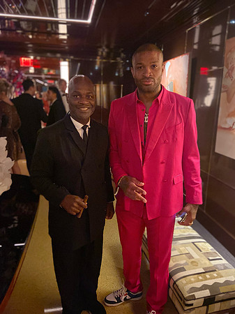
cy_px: 157
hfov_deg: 53.0
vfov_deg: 67.3
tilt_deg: -13.5
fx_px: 236
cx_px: 118
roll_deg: -1.7
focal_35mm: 26
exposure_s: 1/15
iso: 1600
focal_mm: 4.25
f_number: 1.8
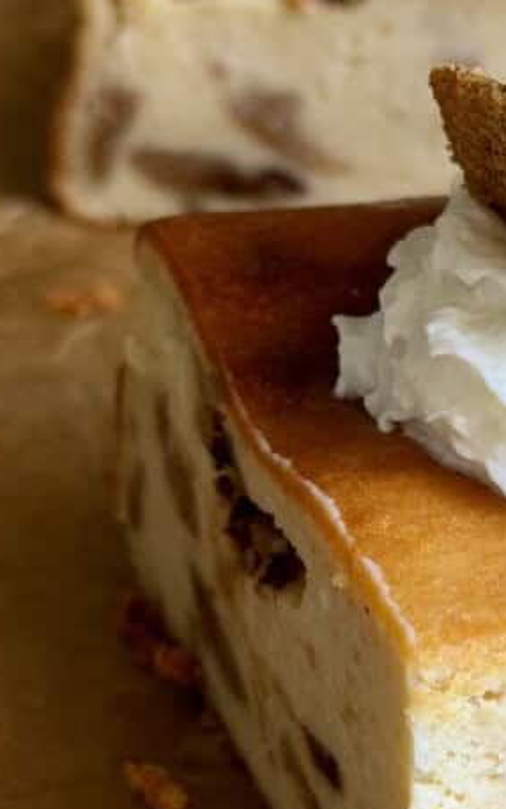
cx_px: 591
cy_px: 561
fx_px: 2381
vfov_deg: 19.2
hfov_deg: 11.9
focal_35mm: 108
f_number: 1.8
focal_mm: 6.8
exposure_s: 1/116
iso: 100
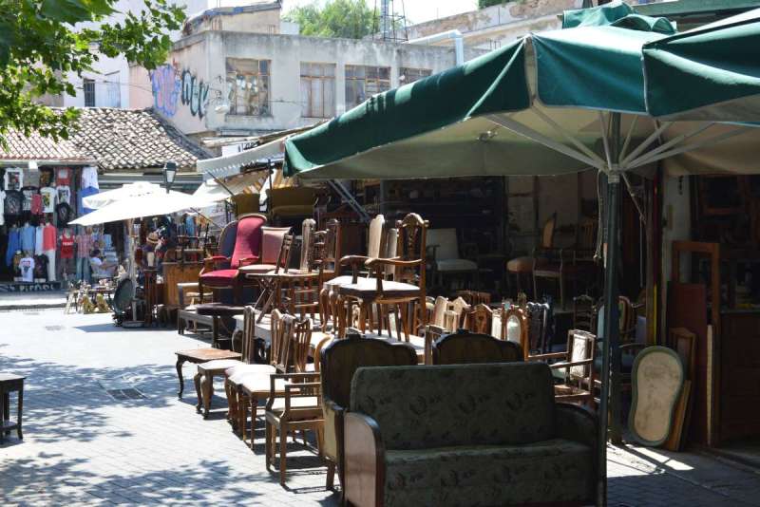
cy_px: 254
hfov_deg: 35.6
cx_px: 380
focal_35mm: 56
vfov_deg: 24.2
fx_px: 1183
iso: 2200
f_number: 10
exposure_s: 1/320
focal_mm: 56
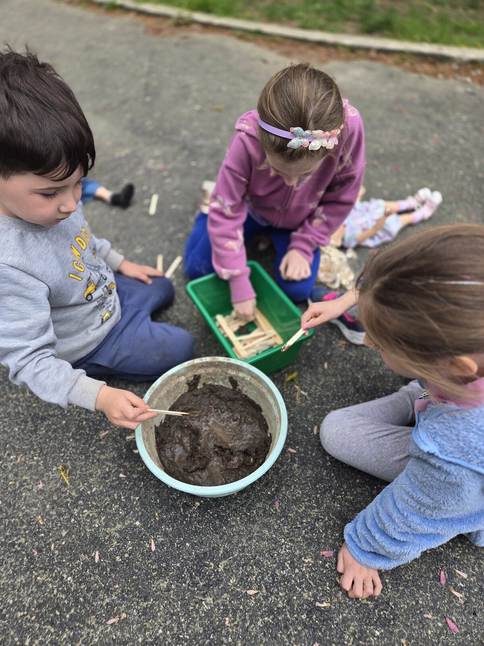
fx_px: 429
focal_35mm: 23
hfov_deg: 58.9
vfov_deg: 73.9
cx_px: 242
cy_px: 323
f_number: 1.8
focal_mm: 5.4
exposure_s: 1/347
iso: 25
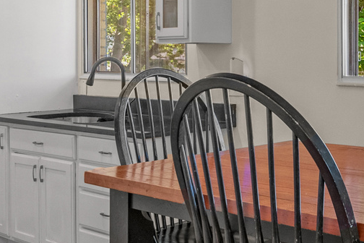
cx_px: 309
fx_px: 637
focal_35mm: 63
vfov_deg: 21.4
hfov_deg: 30.8
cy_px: 58
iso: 500
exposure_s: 1/3
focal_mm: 15.5
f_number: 8
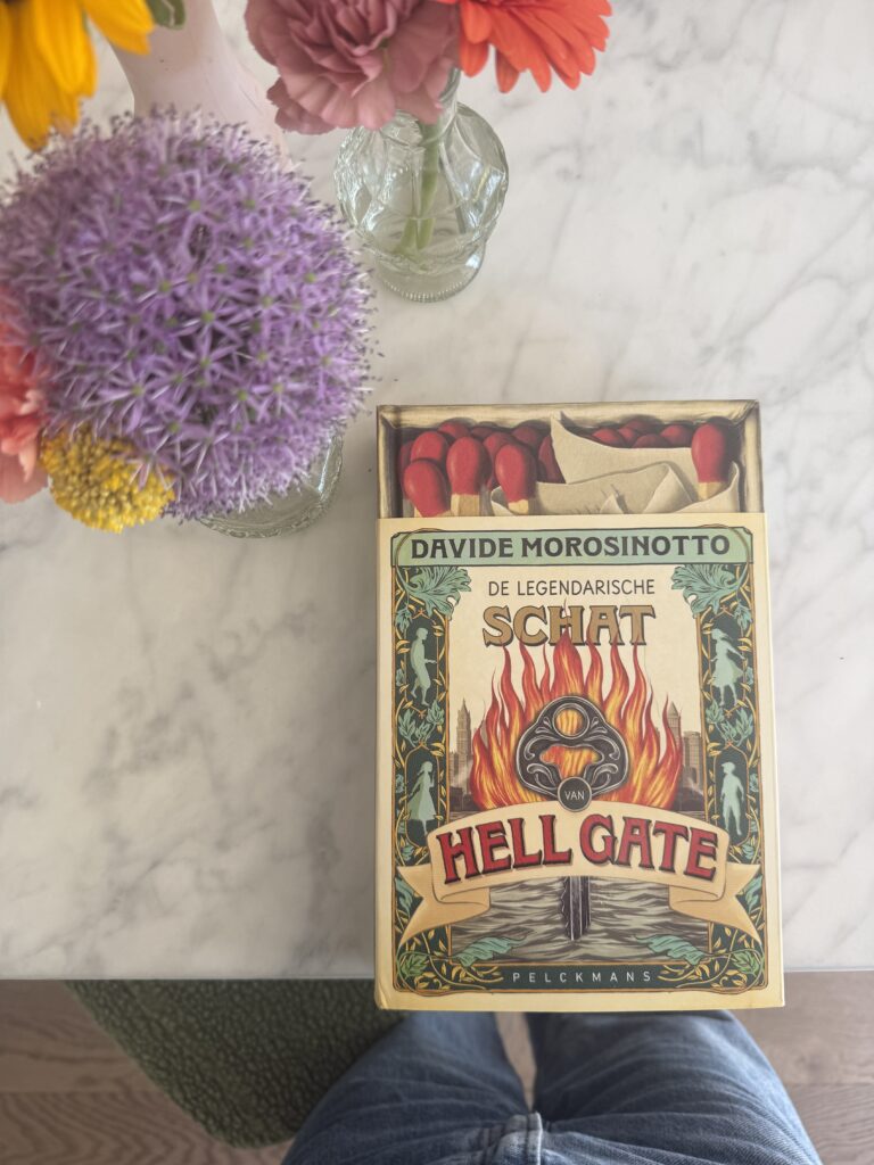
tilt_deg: -84.9
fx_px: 808
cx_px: 437
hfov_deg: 56.8
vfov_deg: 71.6
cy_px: 582
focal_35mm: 24
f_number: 1.78
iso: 80
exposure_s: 1/121
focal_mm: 6.76
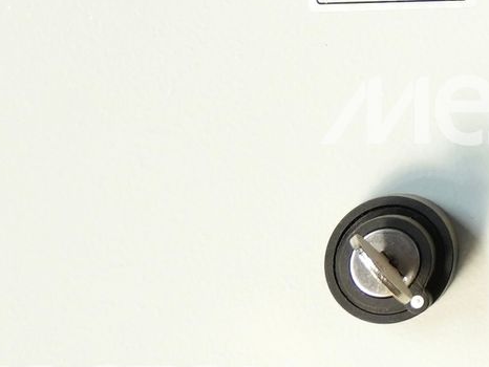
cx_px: 1263
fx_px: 2643
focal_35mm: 187
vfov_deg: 7.3
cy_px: -589
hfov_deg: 9.2
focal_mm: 28
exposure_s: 1/250
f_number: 4
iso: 800
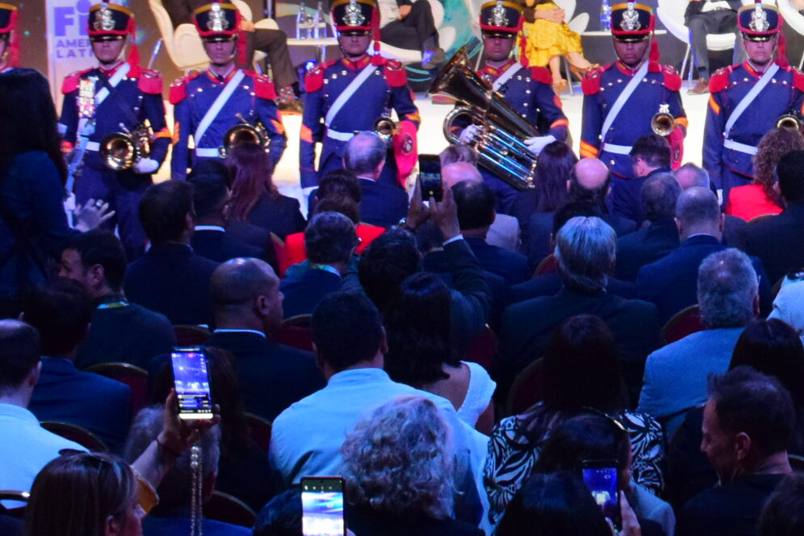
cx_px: 1012
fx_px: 2770
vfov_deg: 11.0
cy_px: 32
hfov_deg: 15.8
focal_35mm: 124
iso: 3200
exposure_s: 1/250
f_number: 7.1
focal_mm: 32
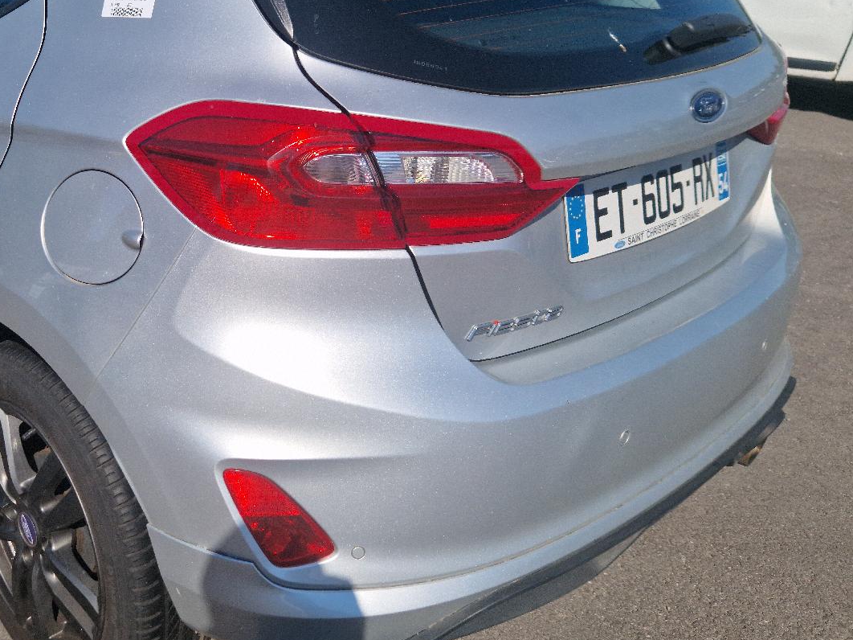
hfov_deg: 45.8
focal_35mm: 39
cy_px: 255
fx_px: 961
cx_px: 190
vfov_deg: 36.7
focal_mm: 5.4
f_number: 1.8
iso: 50
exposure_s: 1/2500
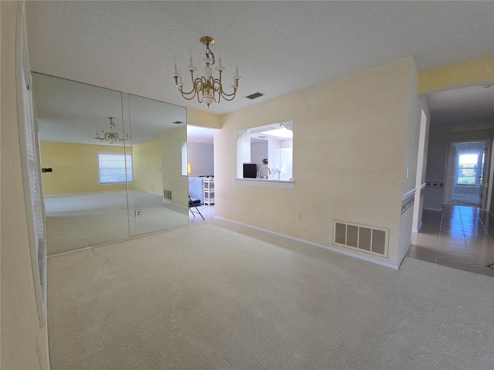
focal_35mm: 13
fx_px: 186
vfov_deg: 89.9
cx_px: 247
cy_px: 185
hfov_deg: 106.2
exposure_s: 1/60
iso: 50
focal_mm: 2.2
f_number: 2.2
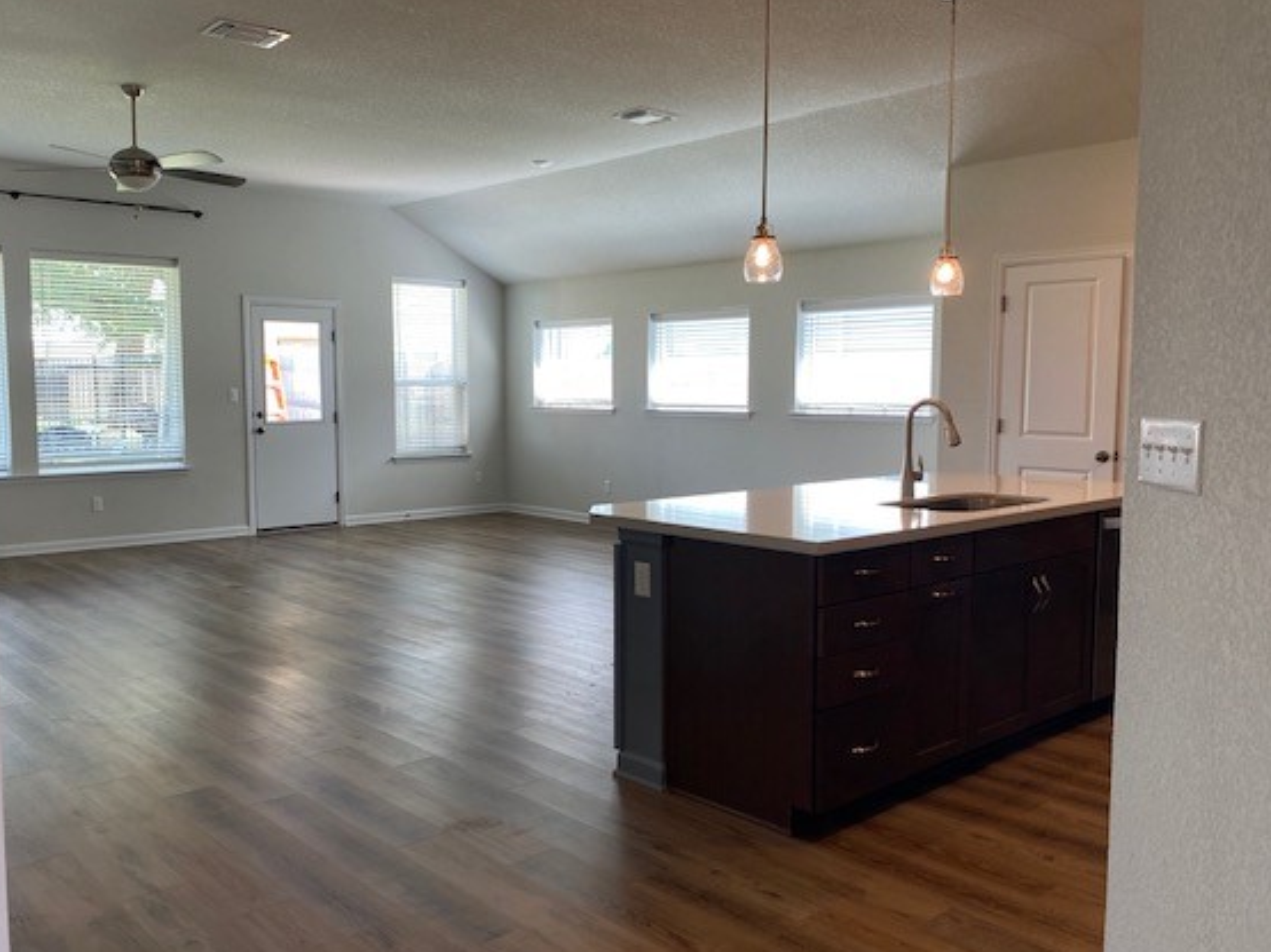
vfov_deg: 46.8
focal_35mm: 30
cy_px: 487
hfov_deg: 59.8
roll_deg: -0.1
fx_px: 1101
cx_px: 561
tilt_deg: -5.4
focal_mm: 4.25
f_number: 1.8
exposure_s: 1/120
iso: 80
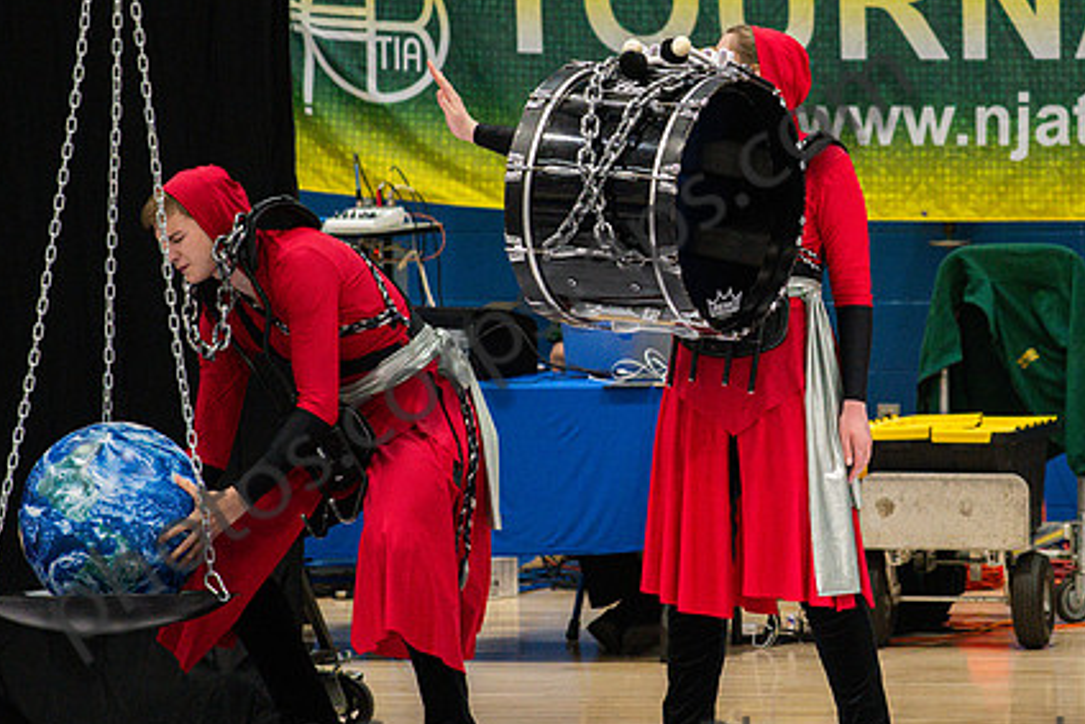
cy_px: 271
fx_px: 10944
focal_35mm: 363
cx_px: 765
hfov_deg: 5.7
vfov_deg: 3.8
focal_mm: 200
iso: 6400
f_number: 4
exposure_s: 1/500
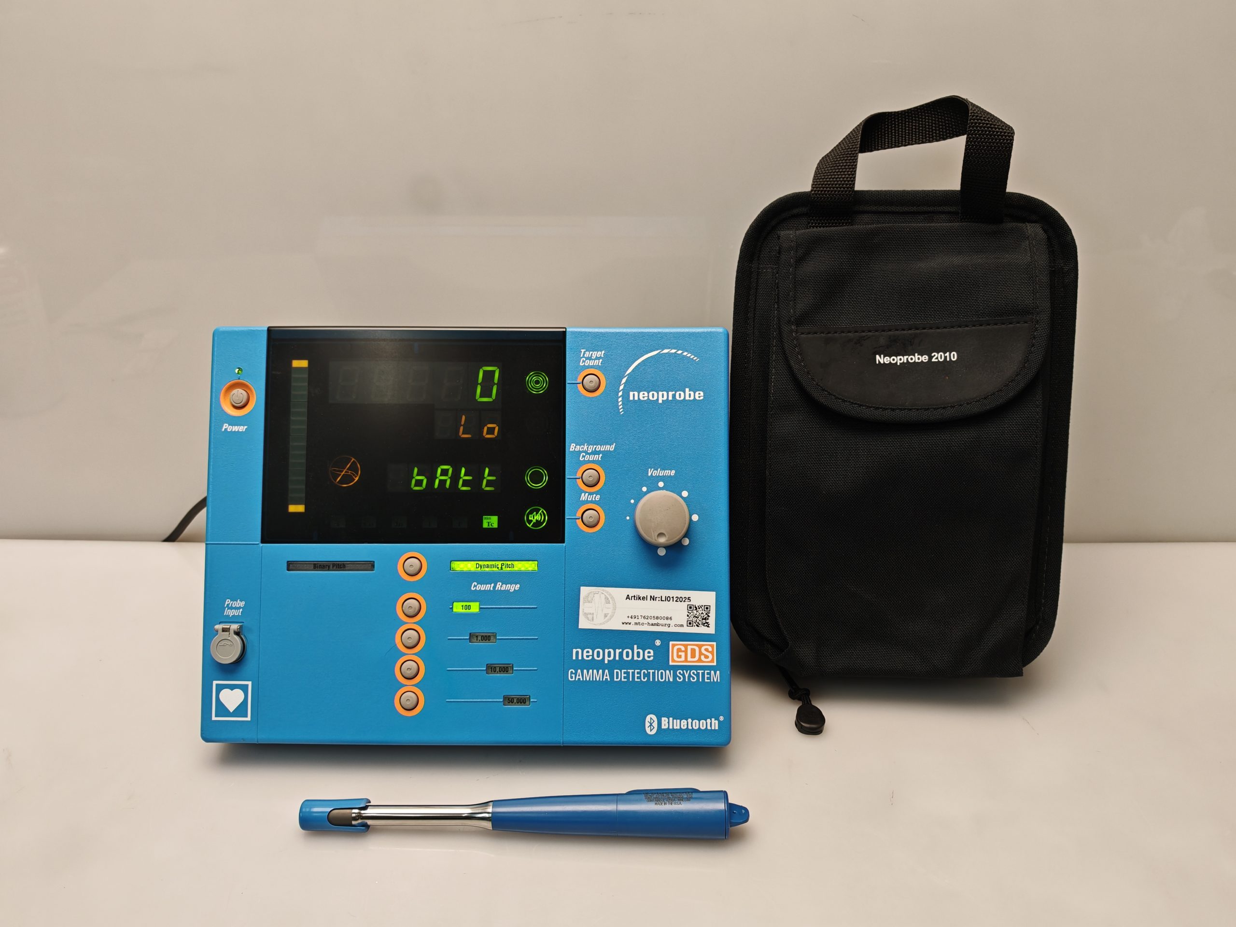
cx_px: 618
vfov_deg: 51.4
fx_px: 964
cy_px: 464
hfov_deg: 65.3
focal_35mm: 27
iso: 160
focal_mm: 6.83
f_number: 2
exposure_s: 1/100
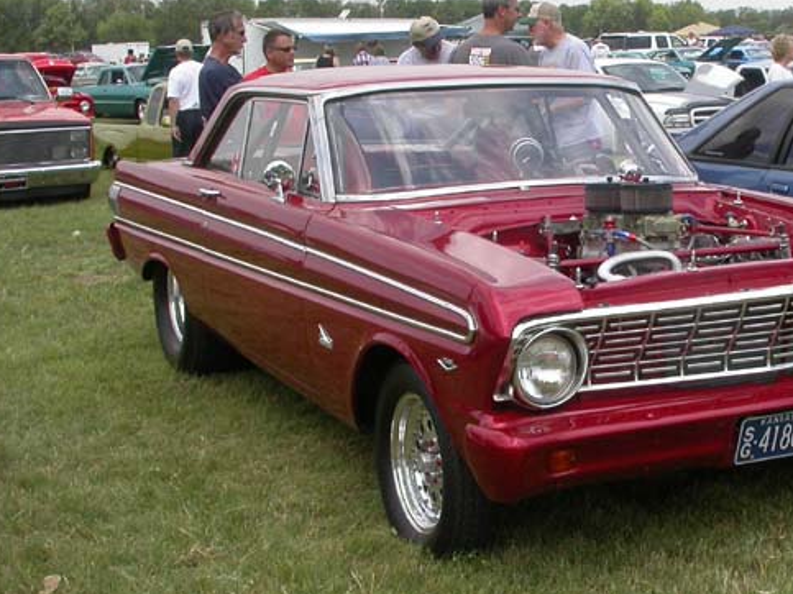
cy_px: 269
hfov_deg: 30.3
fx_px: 1443
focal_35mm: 63
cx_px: 583
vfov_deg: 23.3
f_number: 6.7
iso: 100
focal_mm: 7.85
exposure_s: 1/271
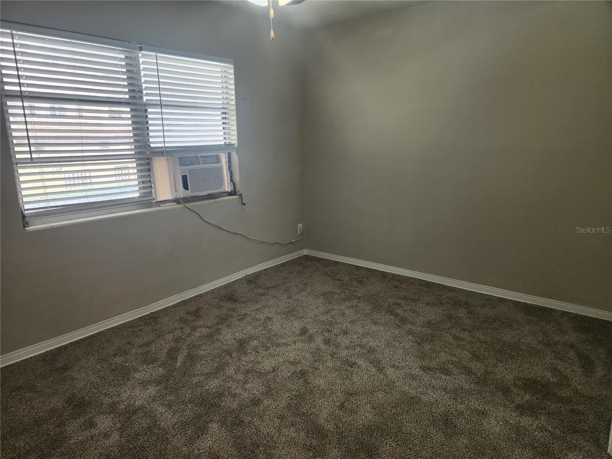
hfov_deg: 73.9
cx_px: 306
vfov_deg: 58.9
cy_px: 230
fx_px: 407
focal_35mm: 23
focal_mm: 5.4
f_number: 1.8
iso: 64
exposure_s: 1/180
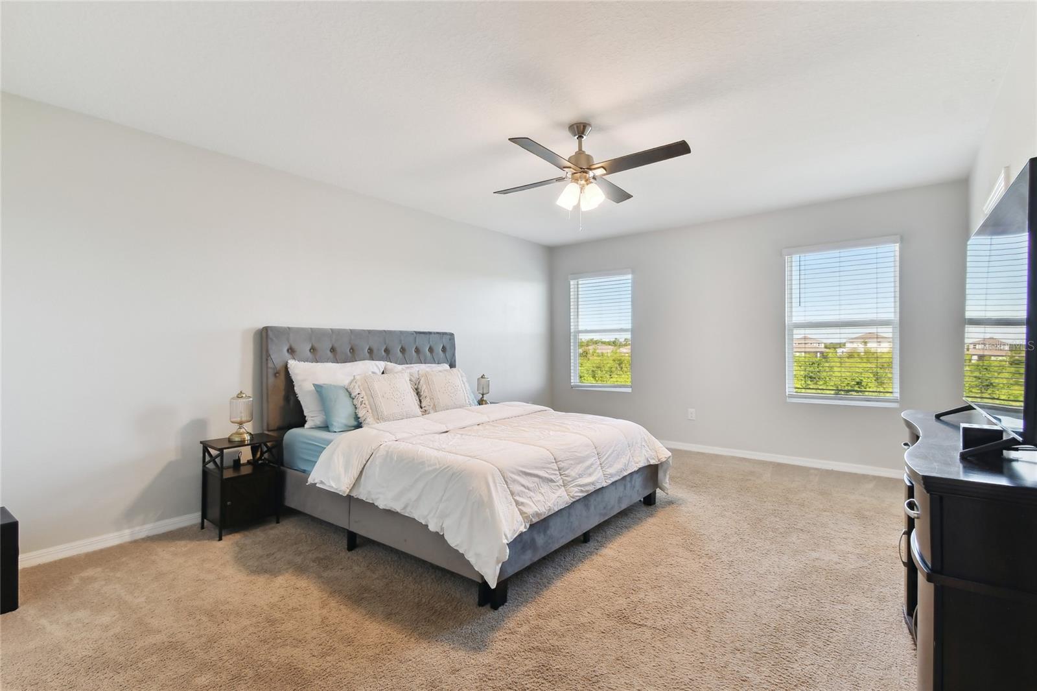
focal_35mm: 15
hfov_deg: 100.4
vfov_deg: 77.3
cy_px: 346
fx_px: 432
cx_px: 518
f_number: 7.1
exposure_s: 1/30
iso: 100
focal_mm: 10
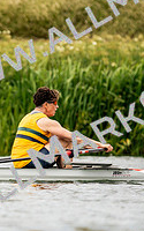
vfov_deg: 1.6
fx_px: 8113
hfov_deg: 1.0
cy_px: 126
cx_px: -145
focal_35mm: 1292
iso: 250
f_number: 6.3
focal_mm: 437
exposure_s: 1/2000
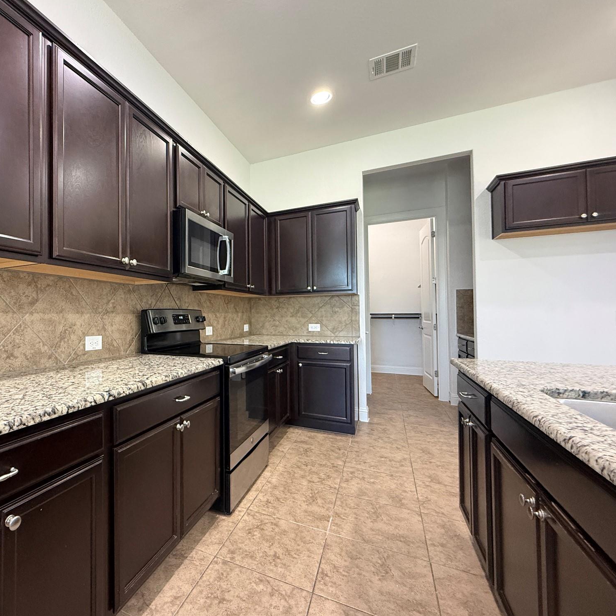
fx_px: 342
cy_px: 308
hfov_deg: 80.6
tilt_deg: +1.4
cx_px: 196
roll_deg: -0.2
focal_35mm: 17
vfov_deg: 84.0
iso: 500
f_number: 2.2
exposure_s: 1/60
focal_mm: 2.22
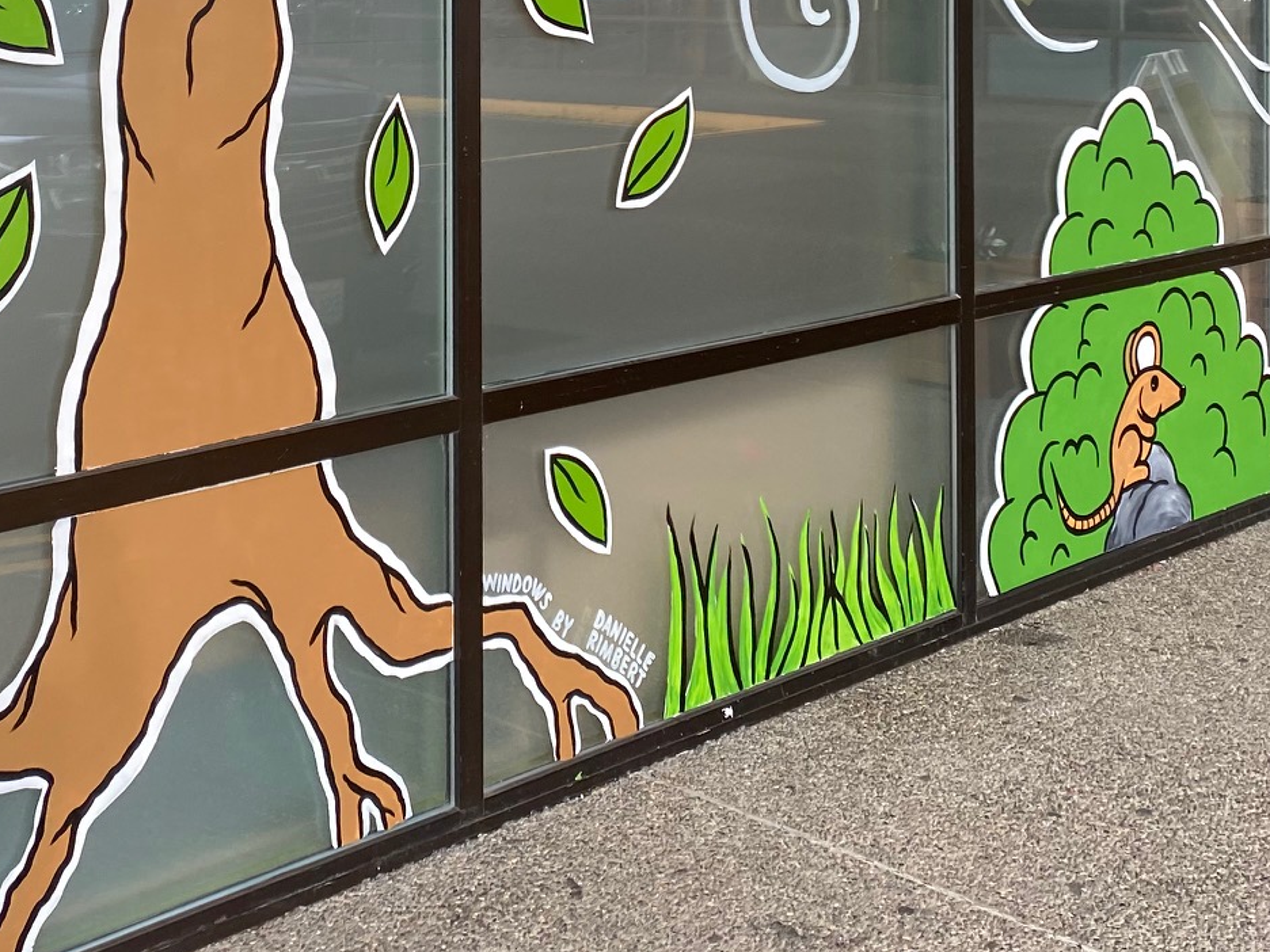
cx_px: 444
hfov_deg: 34.1
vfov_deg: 24.7
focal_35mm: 56
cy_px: -24
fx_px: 2055
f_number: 1.8
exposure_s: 1/312
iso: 32
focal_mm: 4.25
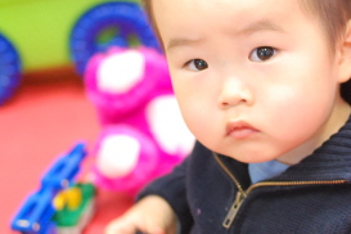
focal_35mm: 123
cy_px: 87
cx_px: 240
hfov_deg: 16.6
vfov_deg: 11.1
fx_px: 1201
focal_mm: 35
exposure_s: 1/30
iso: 900
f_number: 2.5
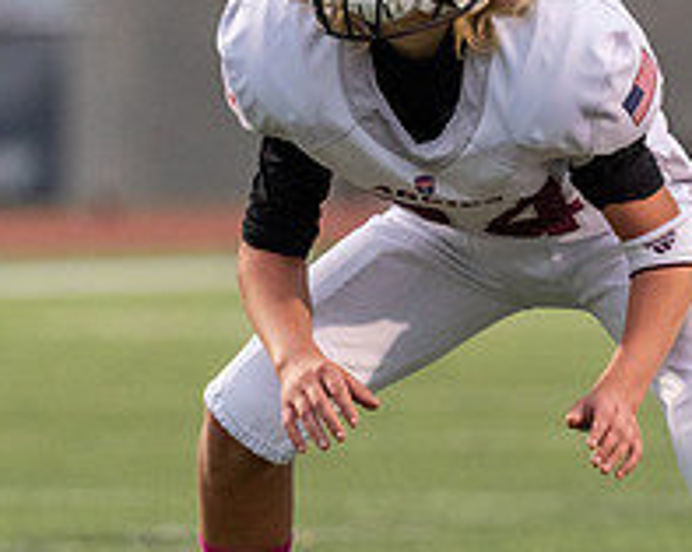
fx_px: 13395
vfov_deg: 2.4
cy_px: 95
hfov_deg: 3.0
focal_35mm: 655
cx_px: 646
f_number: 2.8
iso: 2000
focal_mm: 159
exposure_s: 1/1250
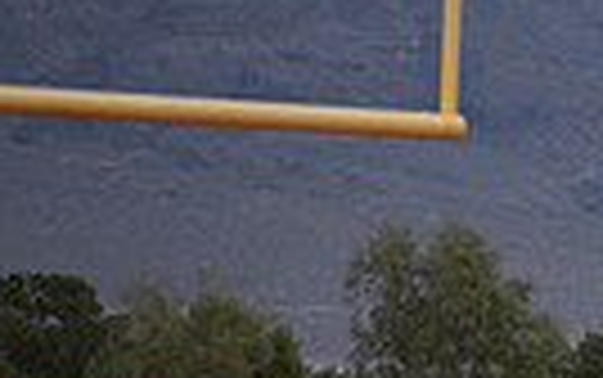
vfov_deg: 2.1
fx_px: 10132
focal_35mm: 616
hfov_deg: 3.4
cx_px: 1116
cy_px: 632
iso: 220
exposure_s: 1/200
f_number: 2.8
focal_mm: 140
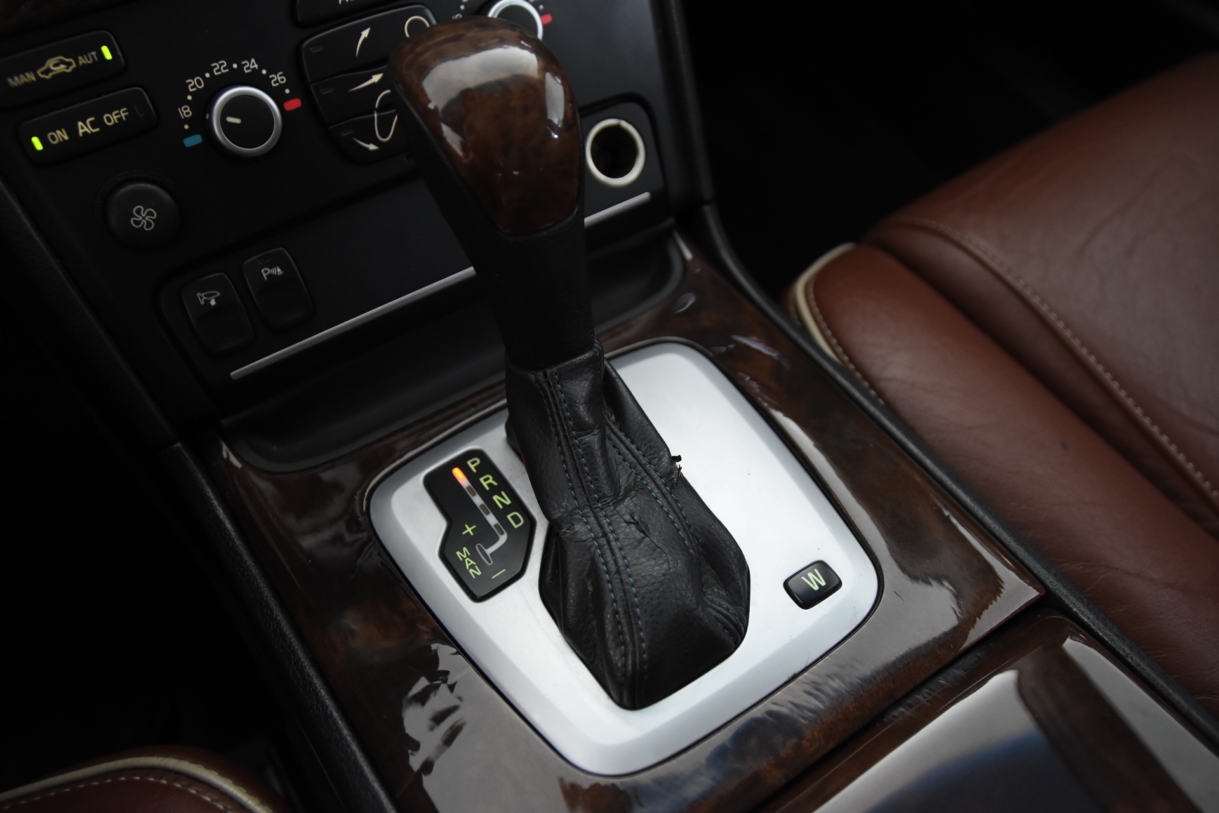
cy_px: 406
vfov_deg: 43.6
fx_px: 1016
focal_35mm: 30
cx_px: 610
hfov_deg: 61.9
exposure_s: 1/40
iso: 1600
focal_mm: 20
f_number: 3
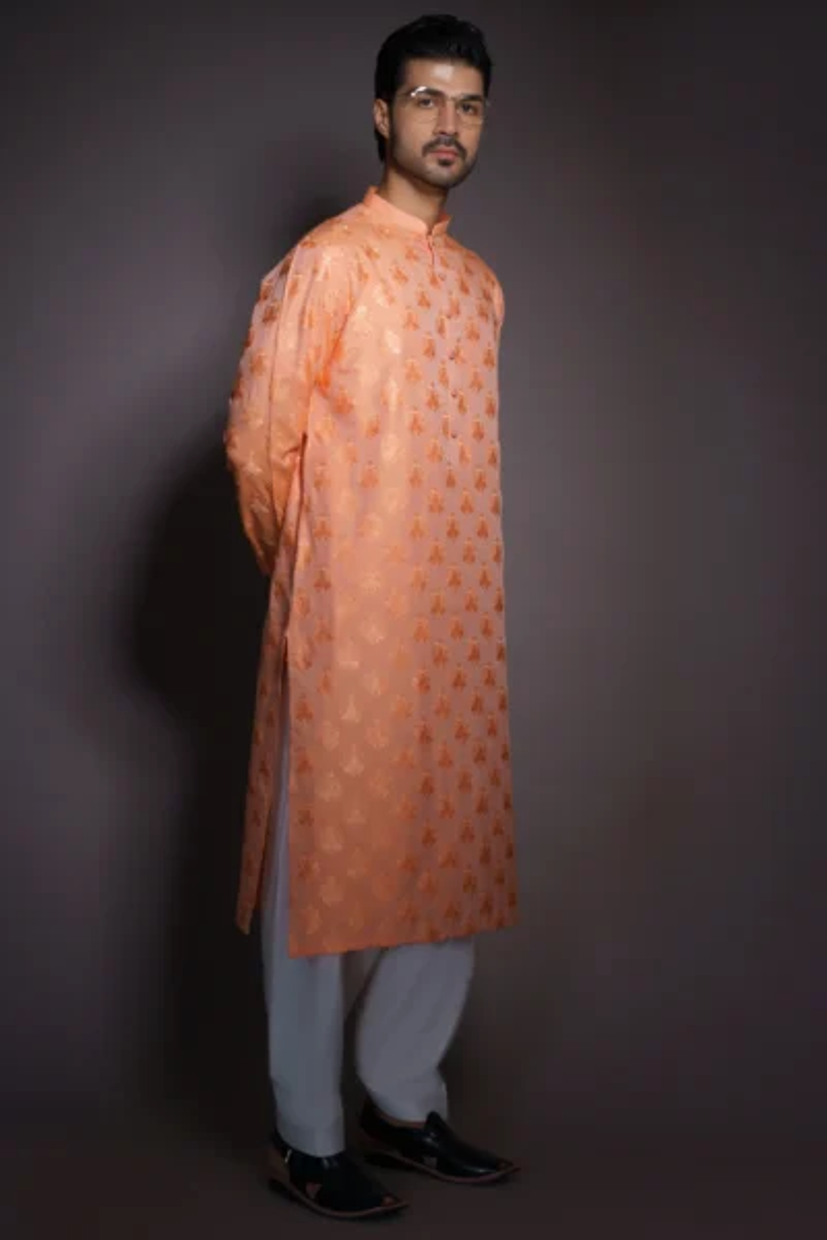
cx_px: 414
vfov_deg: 34.5
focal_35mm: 58
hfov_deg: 23.4
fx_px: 1998
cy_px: 620
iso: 320
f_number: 8
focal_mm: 58
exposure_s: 1/160
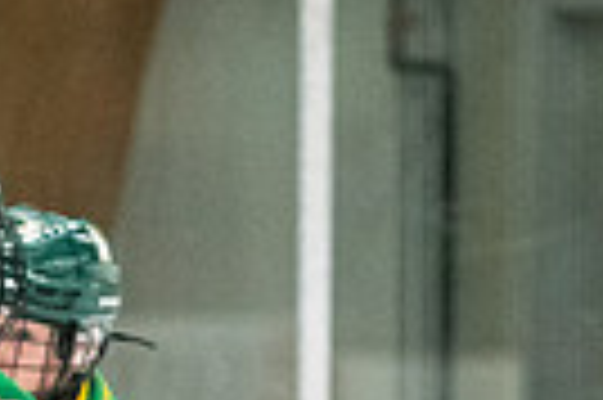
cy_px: 862
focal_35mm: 823
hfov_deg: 2.5
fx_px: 13768
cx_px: -180
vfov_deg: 1.7
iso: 3200
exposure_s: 1/800
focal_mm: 110
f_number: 2.8
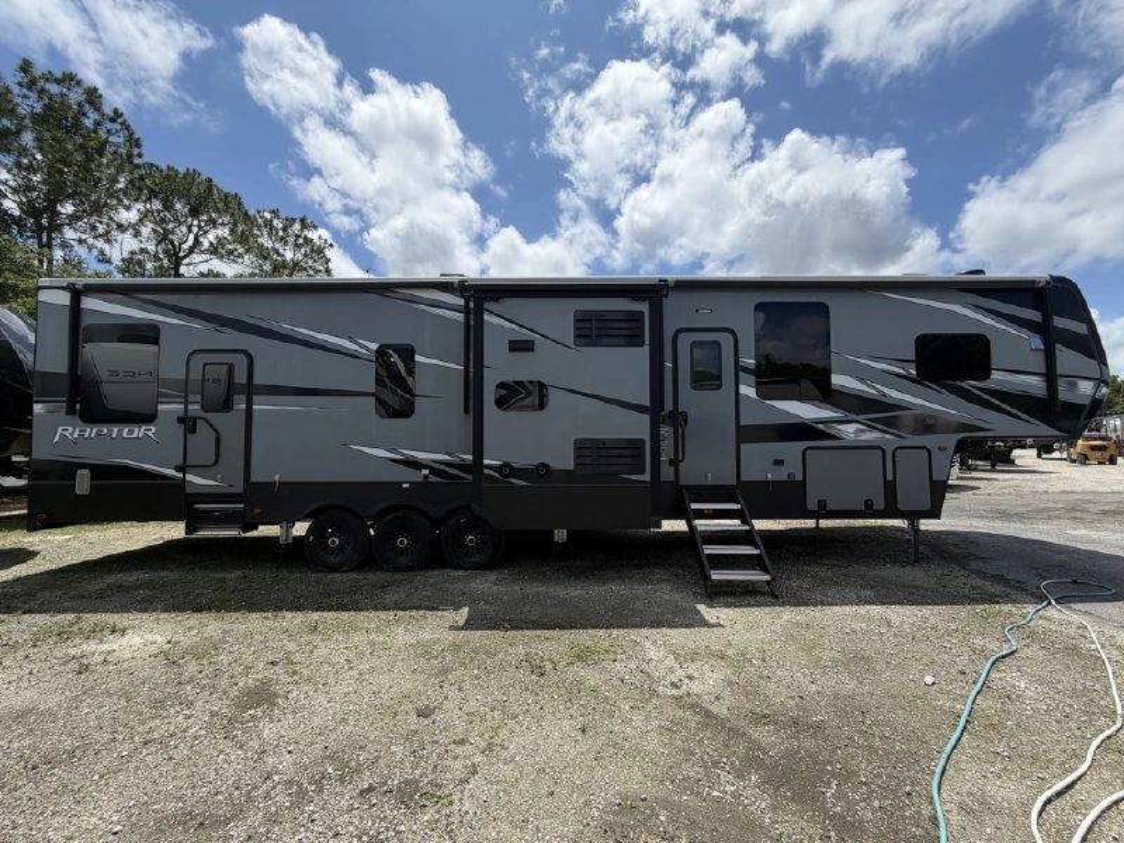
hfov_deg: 102.1
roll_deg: +2.3
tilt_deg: +5.4
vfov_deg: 85.7
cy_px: 422
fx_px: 455
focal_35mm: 14
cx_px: 562
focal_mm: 2.22
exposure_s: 1/1033
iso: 20
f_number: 2.2
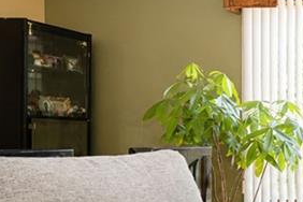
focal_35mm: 58
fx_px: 488
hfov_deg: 22.4
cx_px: 531
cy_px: 148
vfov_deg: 23.2
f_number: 4
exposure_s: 1/30
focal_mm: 16
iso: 64
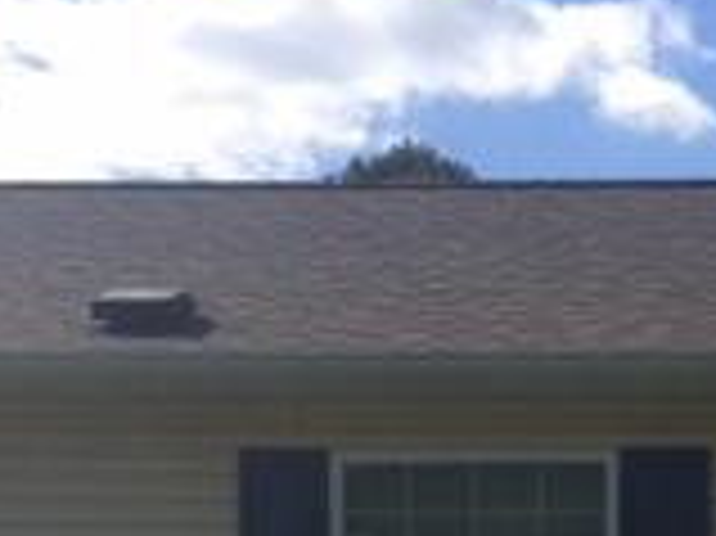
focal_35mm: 117
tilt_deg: -5.2
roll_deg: -2.7
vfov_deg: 11.6
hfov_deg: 16.2
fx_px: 2418
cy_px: 1013
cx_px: 851
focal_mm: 4.15
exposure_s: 1/1799
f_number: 2.2
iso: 32
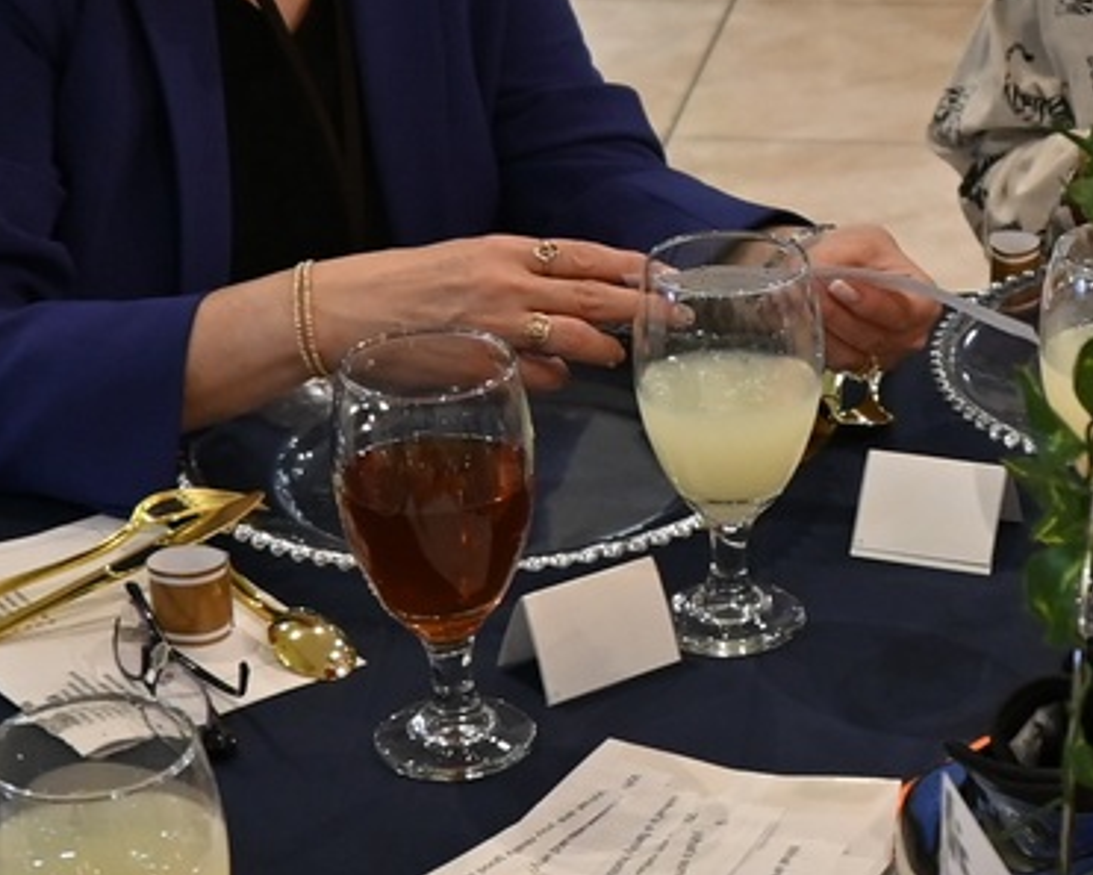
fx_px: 1886
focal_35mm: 58
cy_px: 187
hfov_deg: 30.2
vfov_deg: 25.7
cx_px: 1075
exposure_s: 1/60.2
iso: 250
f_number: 1.7
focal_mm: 15
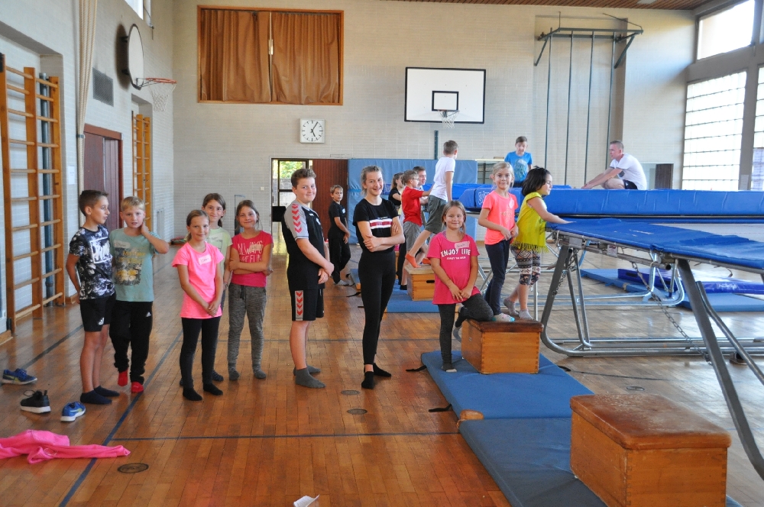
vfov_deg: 35.4
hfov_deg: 51.3
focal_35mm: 38
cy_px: 254
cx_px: 382
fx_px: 795
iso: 1600
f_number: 4
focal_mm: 25
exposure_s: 1/100
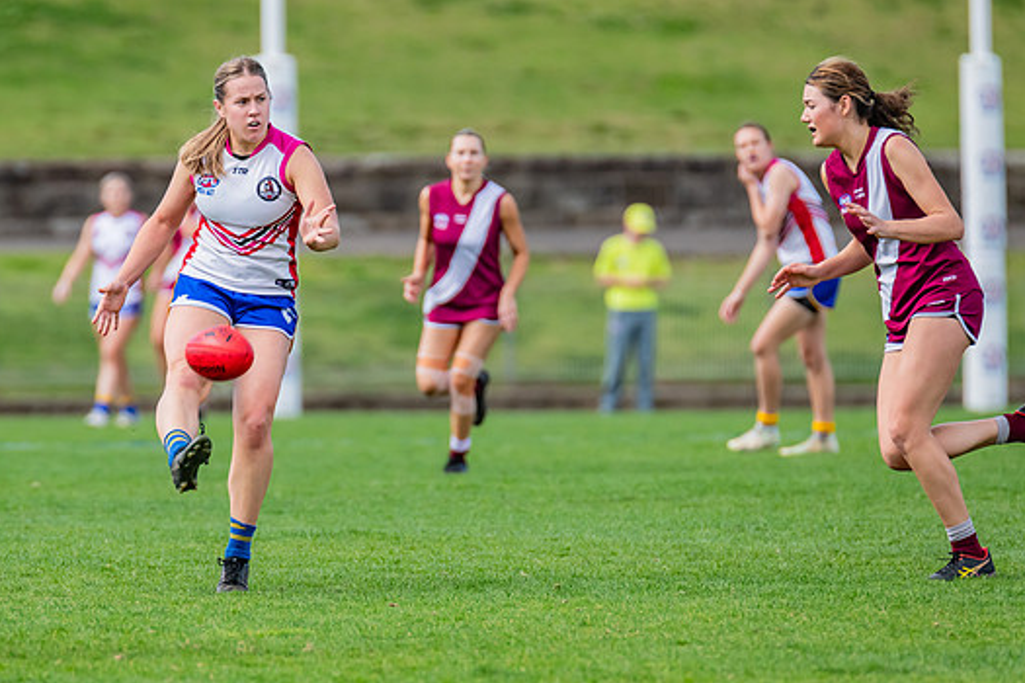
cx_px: 339
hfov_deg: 3.5
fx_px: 16997
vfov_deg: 2.3
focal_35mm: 597
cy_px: 343
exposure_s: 1/1600
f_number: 5.6
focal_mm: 420
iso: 800
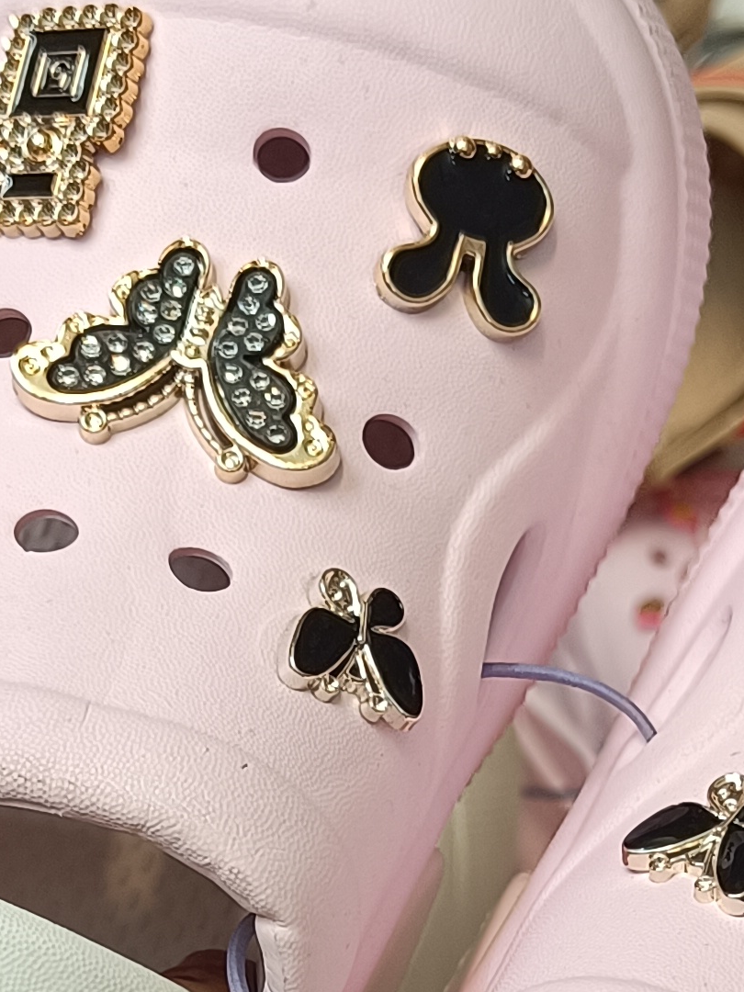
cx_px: 417
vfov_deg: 21.0
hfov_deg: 16.2
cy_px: 935
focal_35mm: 91
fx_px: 2608
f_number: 1.88
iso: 227
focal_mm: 5.59
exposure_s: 1/101
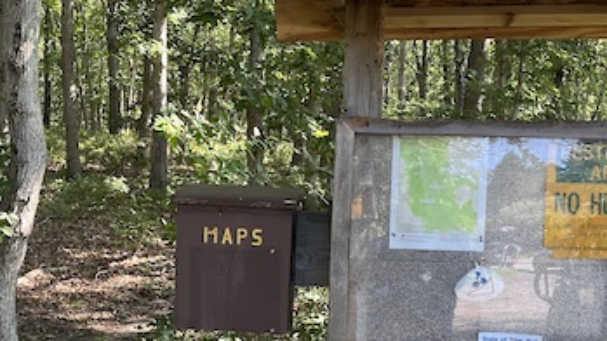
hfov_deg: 32.3
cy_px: 284
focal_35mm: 65
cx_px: 273
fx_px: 1046
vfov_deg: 18.3
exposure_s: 1/122
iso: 50
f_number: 1.6
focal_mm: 5.1
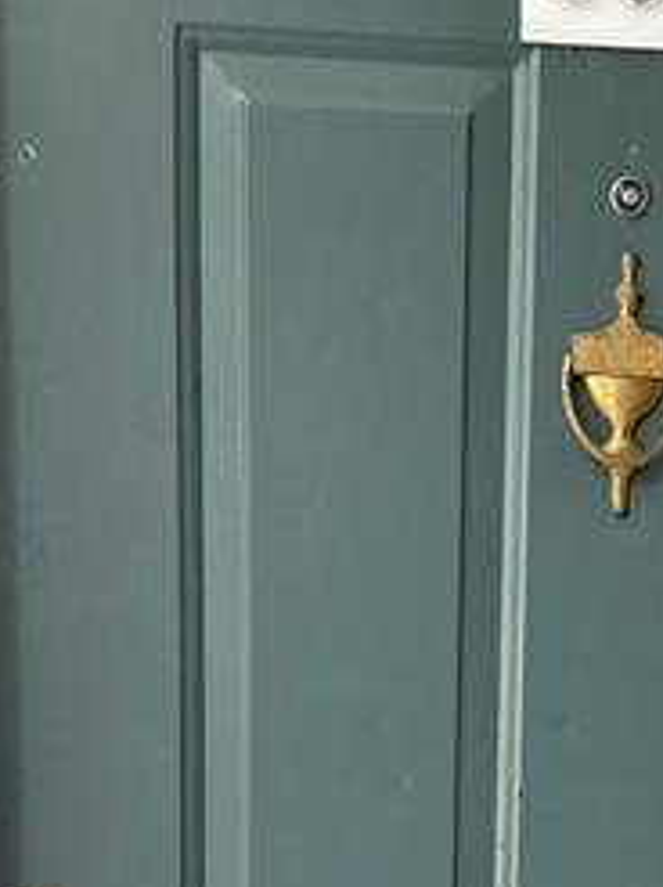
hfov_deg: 19.3
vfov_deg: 25.2
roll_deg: +0.4
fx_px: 1919
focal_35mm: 75
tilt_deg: -5.9
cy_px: 797
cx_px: 562
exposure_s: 1/121
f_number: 1.78
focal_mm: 6.86
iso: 125
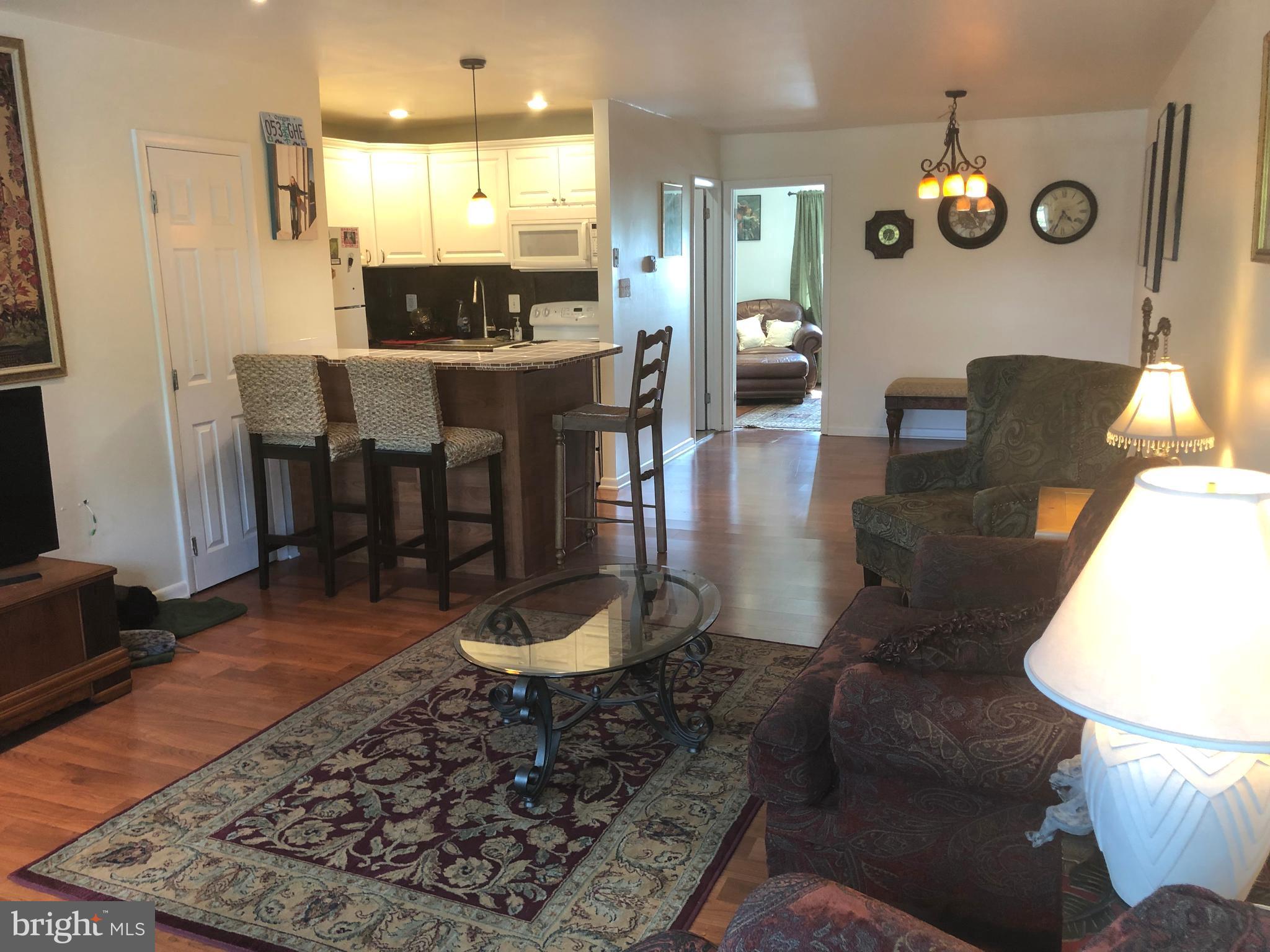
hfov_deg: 63.4
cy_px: 476
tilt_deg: -12.1
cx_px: 635
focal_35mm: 28
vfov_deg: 49.7
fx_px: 1027
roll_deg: +1.3
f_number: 1.8
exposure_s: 1/15
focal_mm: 3.99
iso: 50
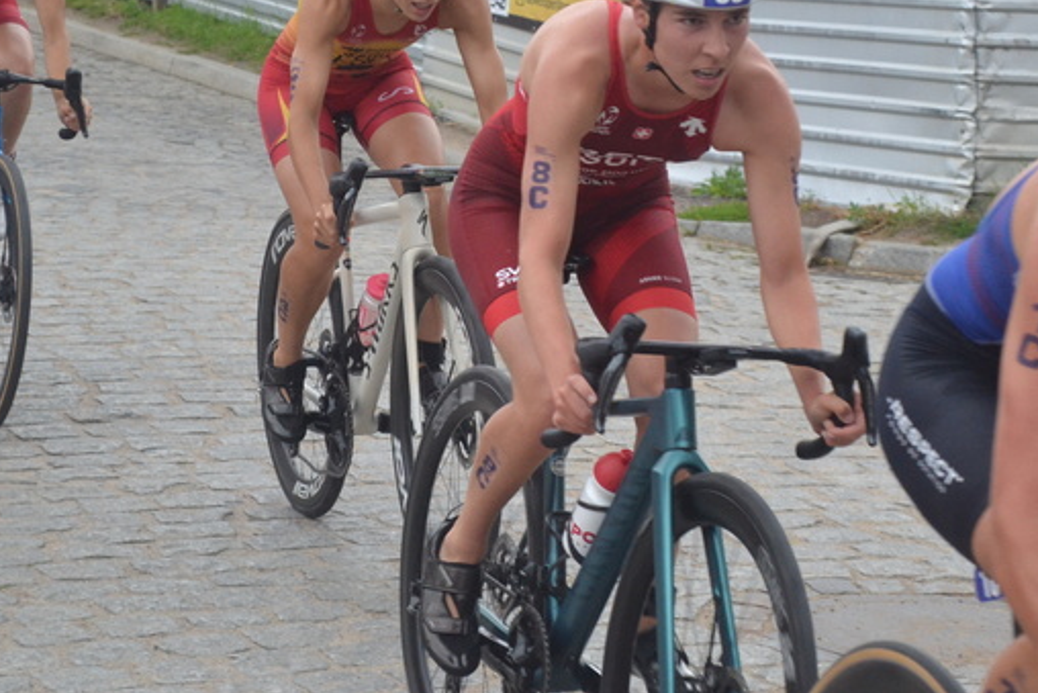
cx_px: 547
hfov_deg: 14.8
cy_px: 182
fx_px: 4004
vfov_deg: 9.9
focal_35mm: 139
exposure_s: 1/500
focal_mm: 55
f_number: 5.6
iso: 1400
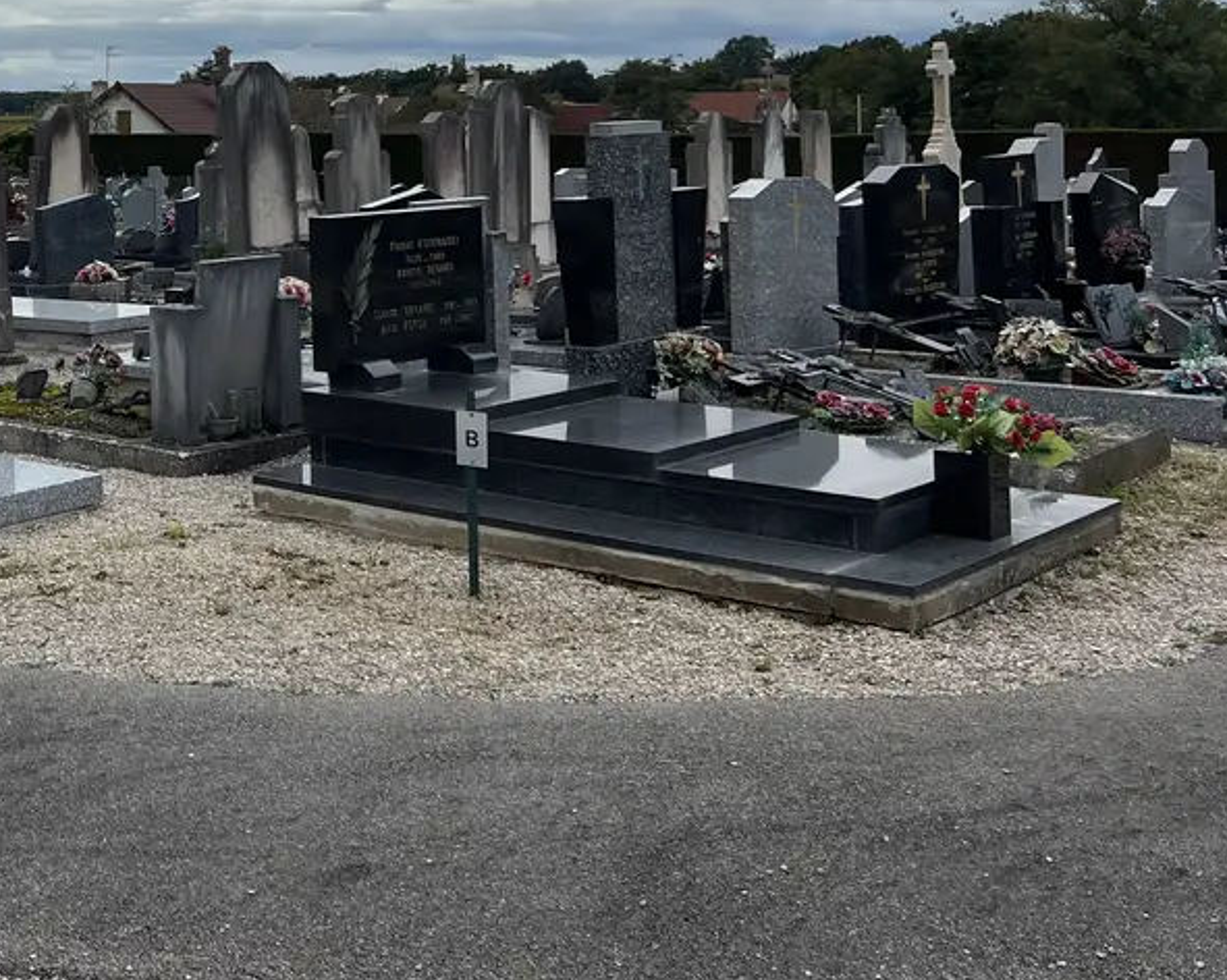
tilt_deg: -0.5
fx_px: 1996
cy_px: 71
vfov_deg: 26.5
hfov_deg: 31.4
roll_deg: +2.9
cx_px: -25
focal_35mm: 55
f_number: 1.5
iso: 50
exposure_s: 1/2571
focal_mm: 5.7
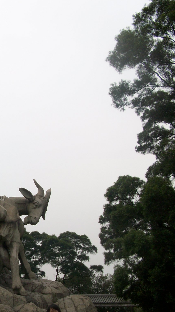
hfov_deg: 22.3
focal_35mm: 50
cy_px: 156
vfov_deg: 41.3
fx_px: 413
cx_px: -30
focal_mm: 5.7
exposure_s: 1/266
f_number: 5.5
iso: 64
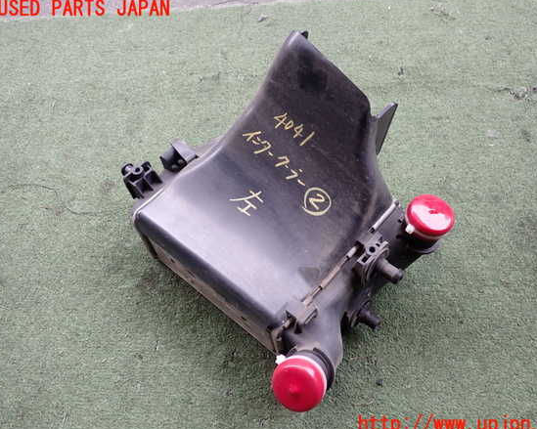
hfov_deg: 55.6
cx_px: 286
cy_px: 217
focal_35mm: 32
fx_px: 508
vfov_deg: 45.8
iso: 200
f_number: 2.3
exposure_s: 1/125
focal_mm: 5.4
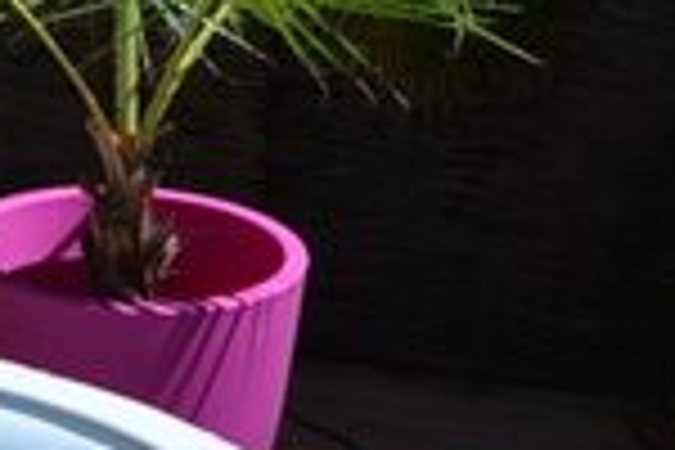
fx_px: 3300
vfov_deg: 7.8
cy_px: 117
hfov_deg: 10.4
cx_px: -850
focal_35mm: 176
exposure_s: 1/250
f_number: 8
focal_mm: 22
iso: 100
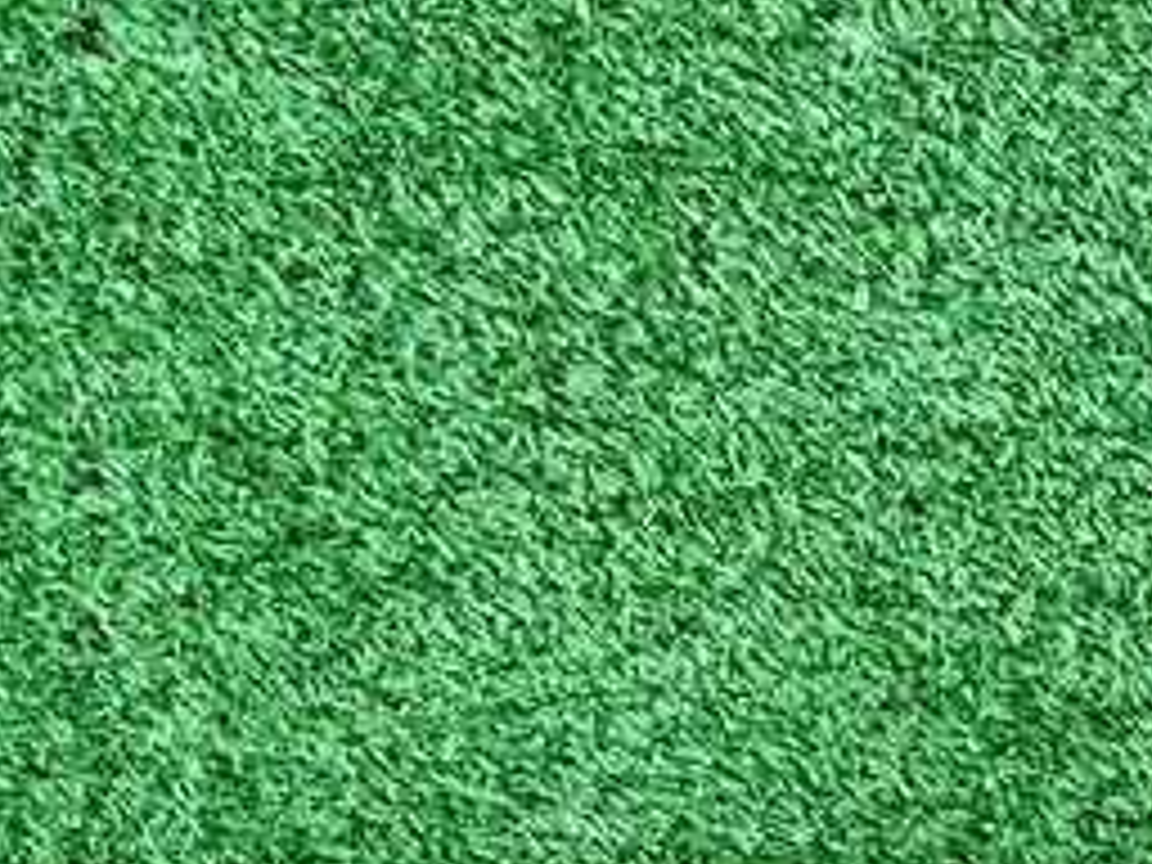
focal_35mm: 146
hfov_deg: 11.5
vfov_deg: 9.2
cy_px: 1989
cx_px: 2655
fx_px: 4859
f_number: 1.8
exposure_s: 1/50
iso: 294
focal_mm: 5.4
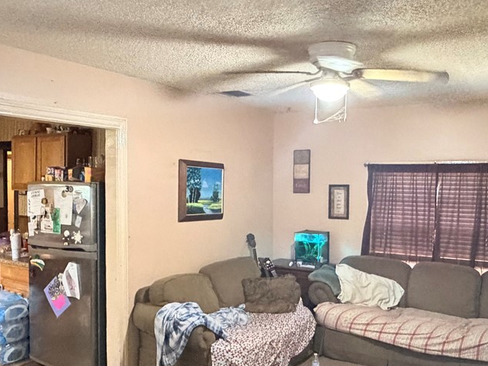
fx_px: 493
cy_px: 212
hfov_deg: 52.6
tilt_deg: -4.6
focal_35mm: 35
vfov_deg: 40.6
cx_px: 247
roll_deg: -1.5
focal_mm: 2.22
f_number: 2.2
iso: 1250
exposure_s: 1/40
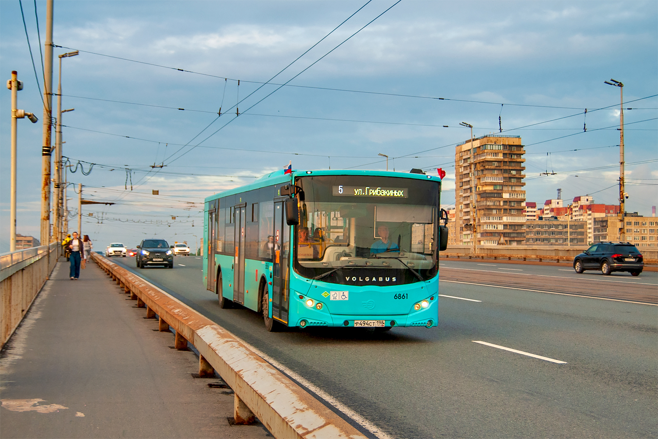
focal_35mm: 39
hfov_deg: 49.6
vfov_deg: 34.2
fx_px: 713
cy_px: 220
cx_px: 329
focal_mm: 26
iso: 125
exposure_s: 1/250
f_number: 2.8
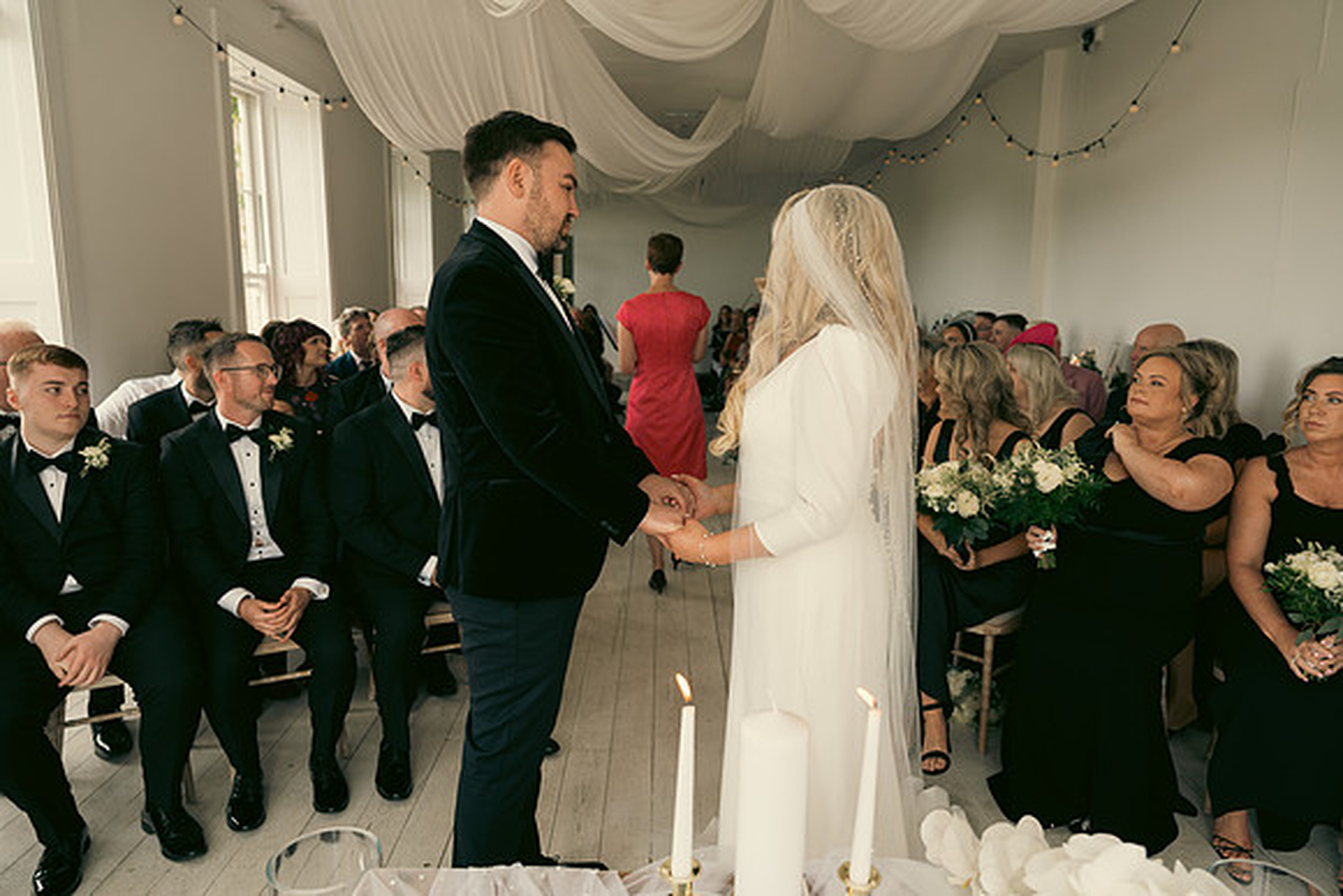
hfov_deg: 73.7
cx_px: 672
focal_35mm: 24
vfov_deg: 53.2
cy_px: 448
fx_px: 896
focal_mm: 24
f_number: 3.5
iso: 250
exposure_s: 1/160
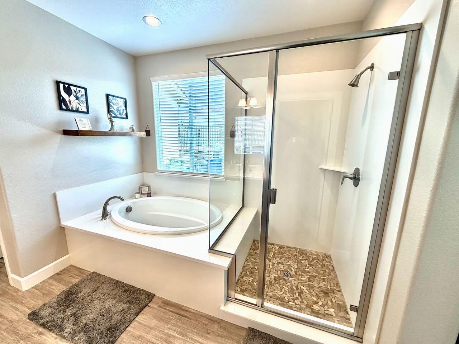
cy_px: 172
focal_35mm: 14
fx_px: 186
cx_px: 230
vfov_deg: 85.7
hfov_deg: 102.1
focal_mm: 2.22
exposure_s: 1/120
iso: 100
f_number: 2.2
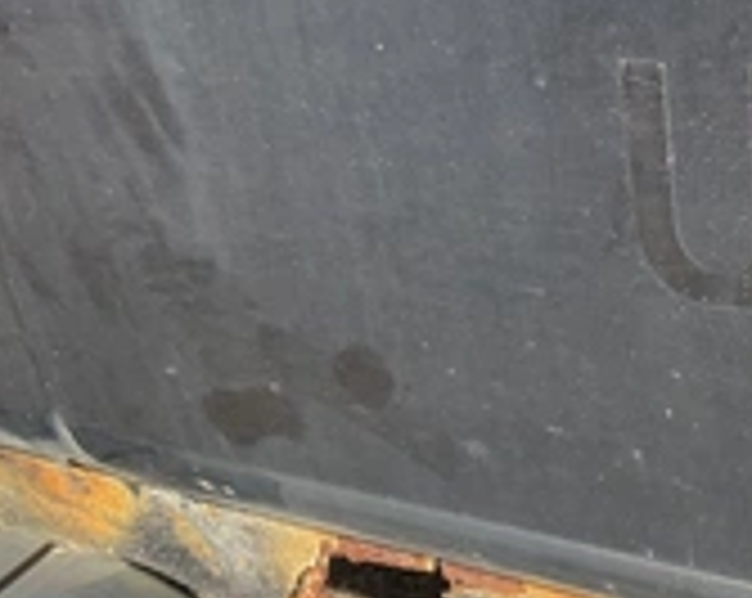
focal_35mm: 68
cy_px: 486
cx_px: 635
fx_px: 1511
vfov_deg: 22.1
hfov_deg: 27.2
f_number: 1.8
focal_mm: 3
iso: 25
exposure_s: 1/514
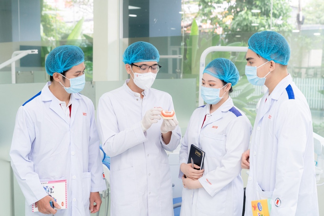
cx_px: 162
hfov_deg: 36.9
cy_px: 108
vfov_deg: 25.0
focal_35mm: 54
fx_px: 486
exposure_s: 1/200
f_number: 4.5
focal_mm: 54
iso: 1000
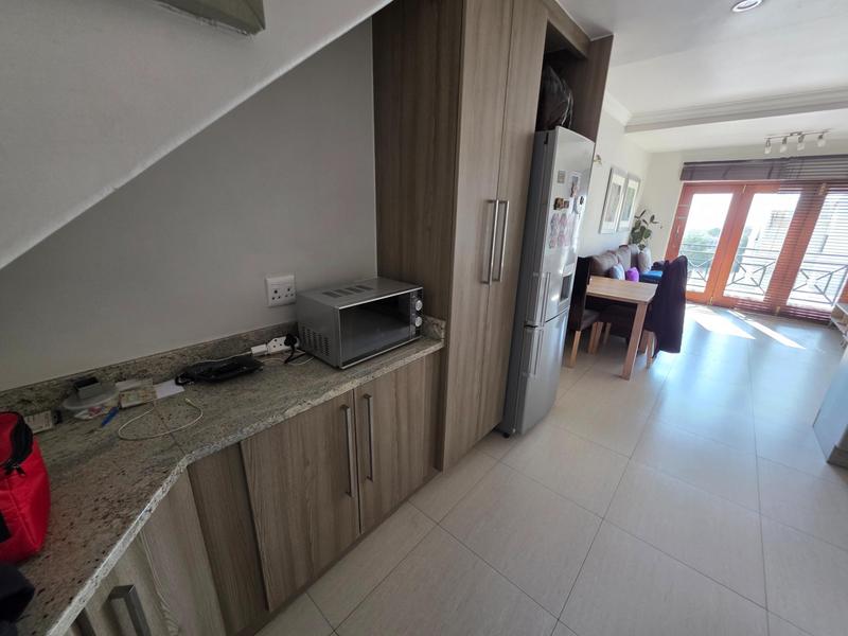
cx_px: 424
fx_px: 318
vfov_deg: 89.9
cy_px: 318
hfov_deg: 106.2
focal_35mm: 13
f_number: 1.9
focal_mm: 2.2
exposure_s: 1/100
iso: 100
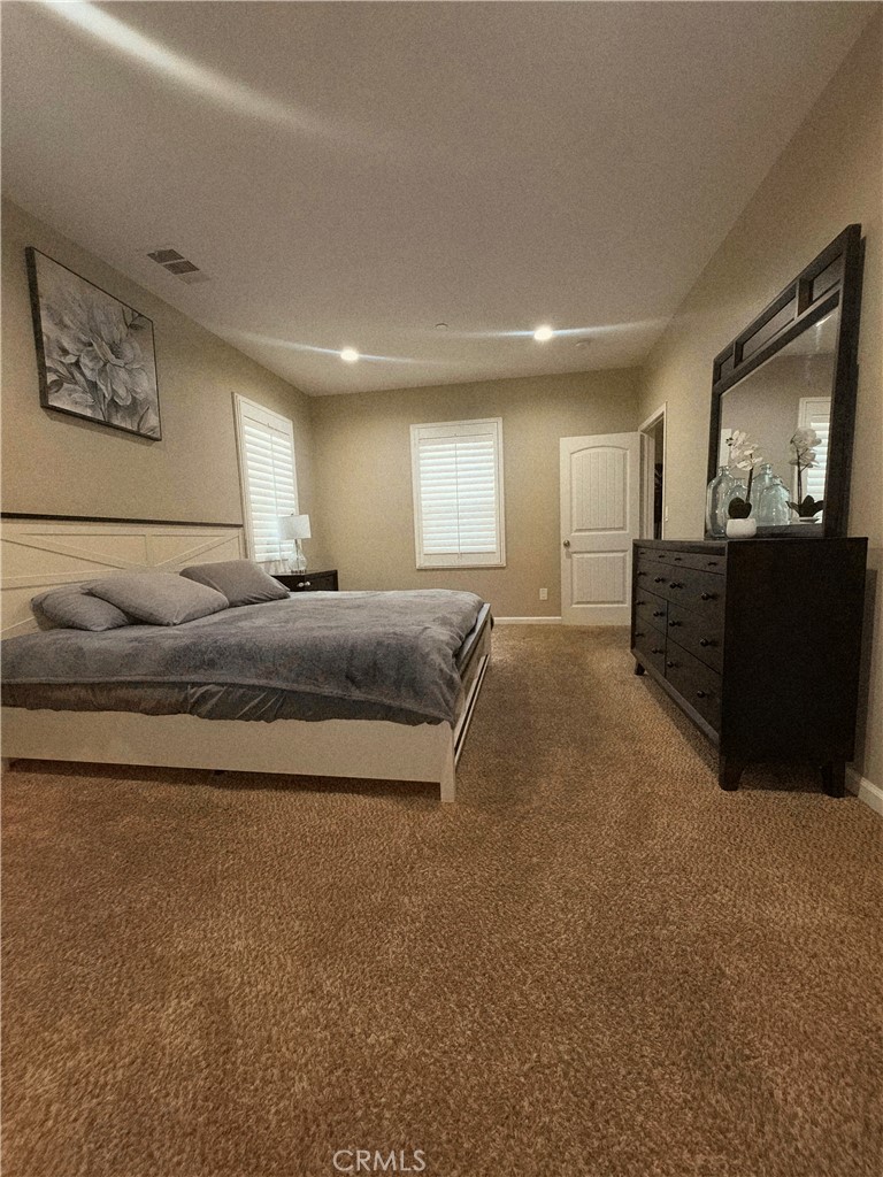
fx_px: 442
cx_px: 442
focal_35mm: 13
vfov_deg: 106.2
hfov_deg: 89.9
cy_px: 588
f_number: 1.9
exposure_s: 1/60.2
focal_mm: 2.2
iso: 80
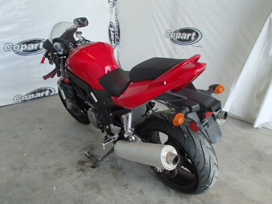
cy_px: 102
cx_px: 136
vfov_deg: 49.7
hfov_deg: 63.4
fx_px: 220
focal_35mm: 28
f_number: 3.9
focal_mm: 5
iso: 640
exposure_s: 1/250
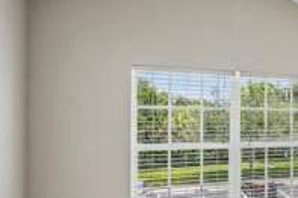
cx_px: 337
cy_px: 120
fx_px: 333
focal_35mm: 40
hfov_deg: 38.7
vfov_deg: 33.1
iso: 400
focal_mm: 16.5
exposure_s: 1/50
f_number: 8
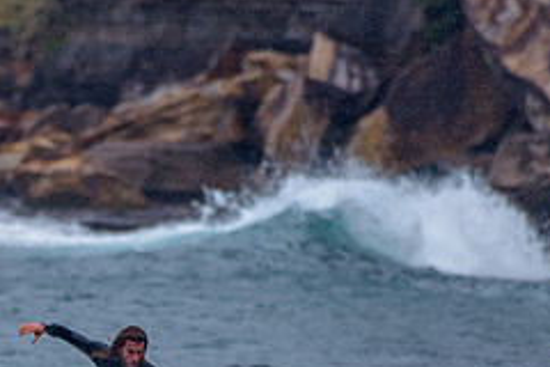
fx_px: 22609
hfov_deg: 1.4
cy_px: 449
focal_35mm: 1480
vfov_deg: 0.9
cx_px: 42
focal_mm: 500
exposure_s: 1/2000
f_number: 5.6
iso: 250
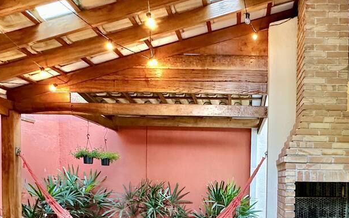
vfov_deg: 34.4
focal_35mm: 35
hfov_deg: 53.5
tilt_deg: -1.4
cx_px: 250
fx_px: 333
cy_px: 194
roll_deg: -2.1
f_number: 2.2
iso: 250
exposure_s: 1/60
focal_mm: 2.22
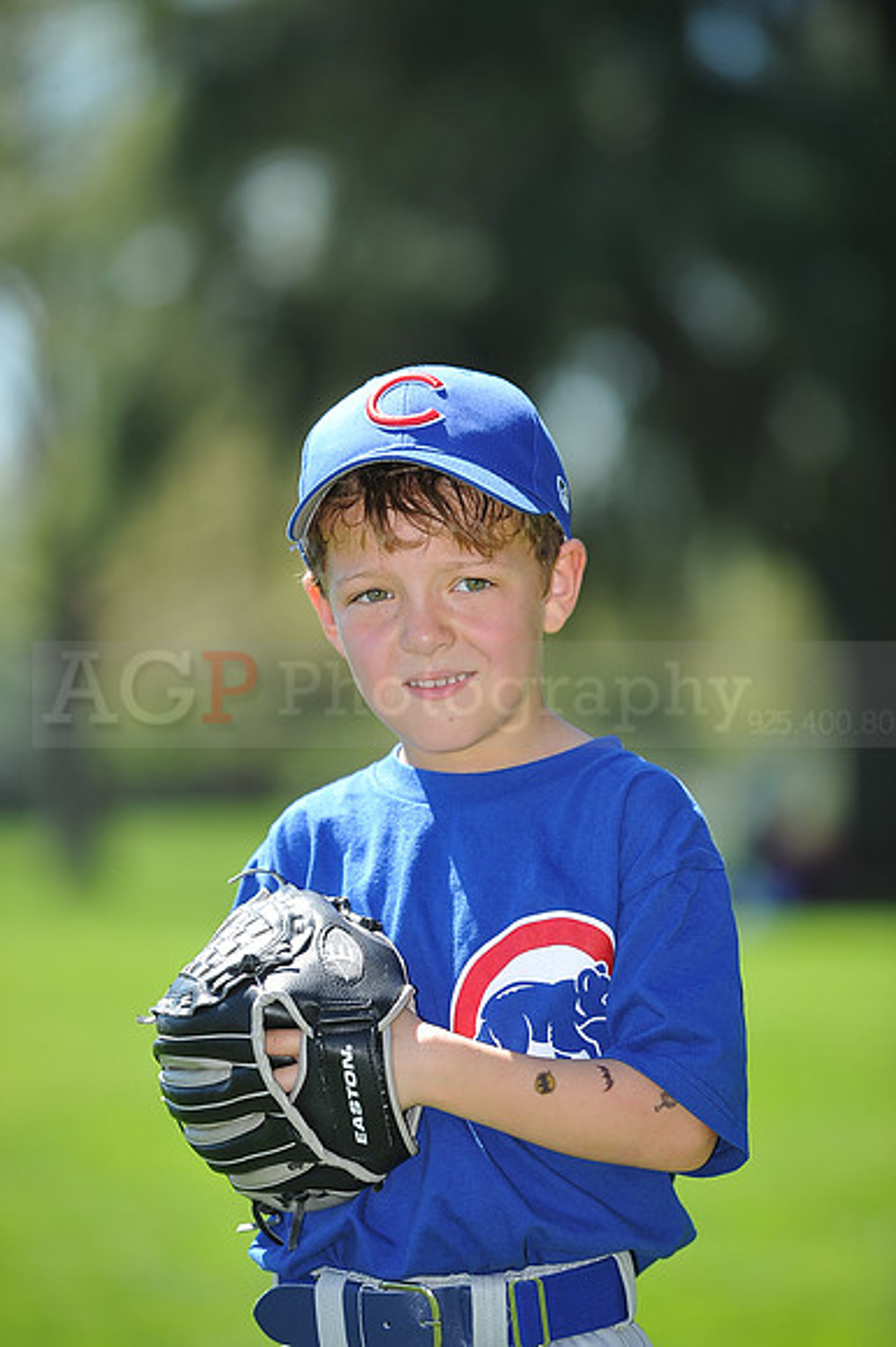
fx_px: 7475
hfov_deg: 6.9
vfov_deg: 10.3
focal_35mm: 200
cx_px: 448
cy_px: 674
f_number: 4.5
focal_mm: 200
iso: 200
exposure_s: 1/640
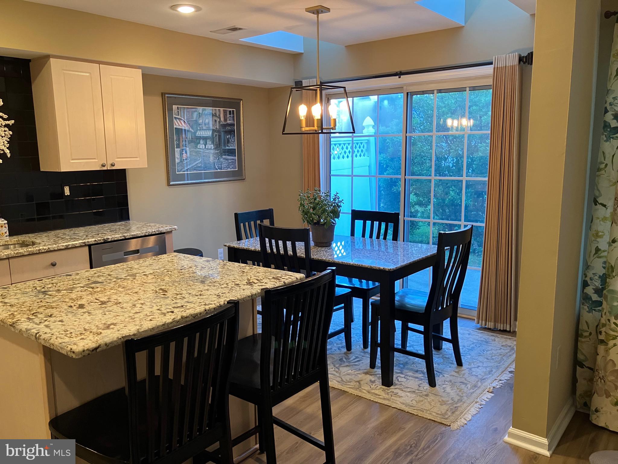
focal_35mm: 28
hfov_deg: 63.4
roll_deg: +2.5
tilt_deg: -9.3
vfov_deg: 49.7
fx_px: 500
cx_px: 309
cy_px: 232
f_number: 1.8
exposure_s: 1/60
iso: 160
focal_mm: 3.99
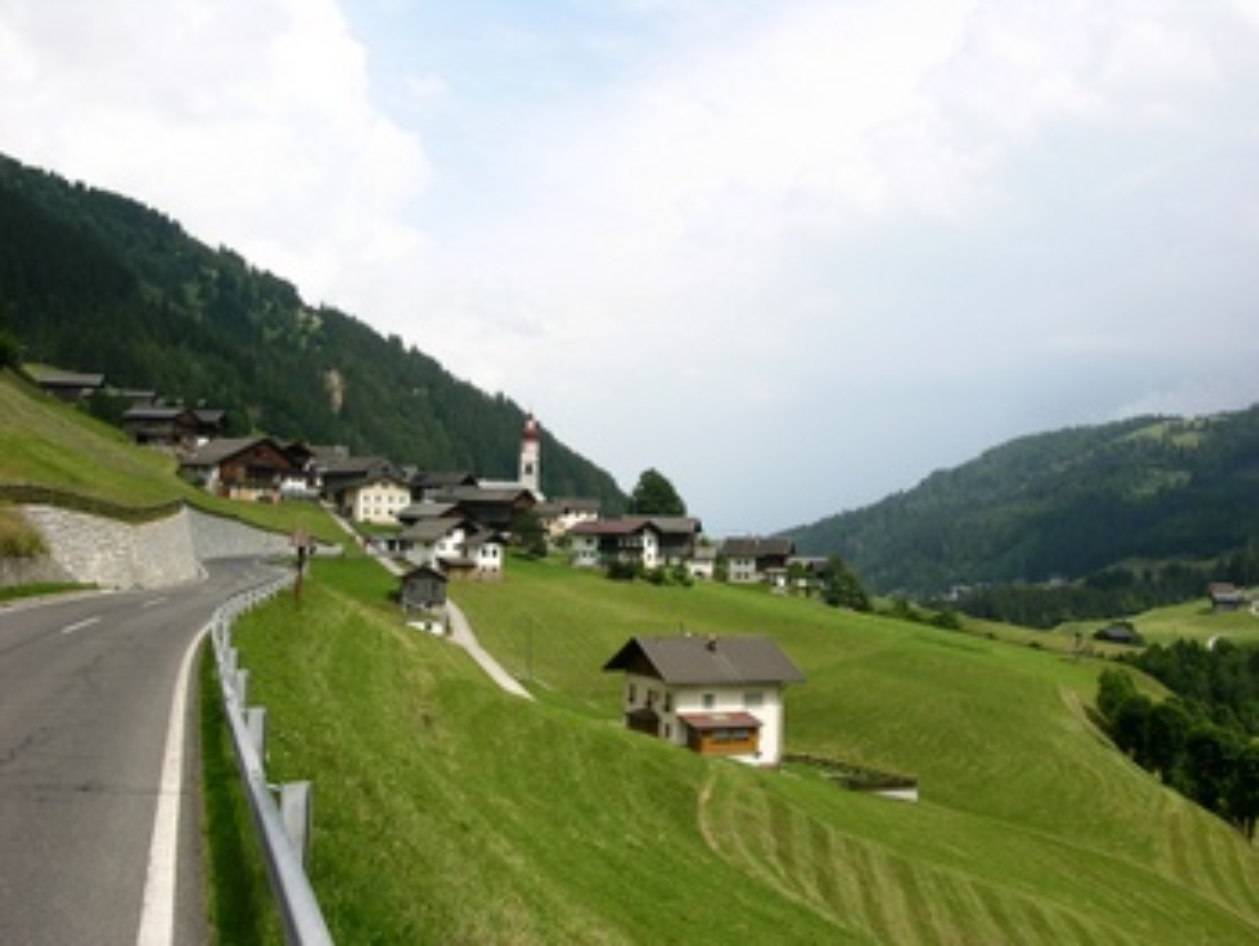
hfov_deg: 51.3
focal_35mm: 36
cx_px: 630
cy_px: 473
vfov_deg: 39.7
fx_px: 1310
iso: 50
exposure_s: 1/135
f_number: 8
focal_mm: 9.2
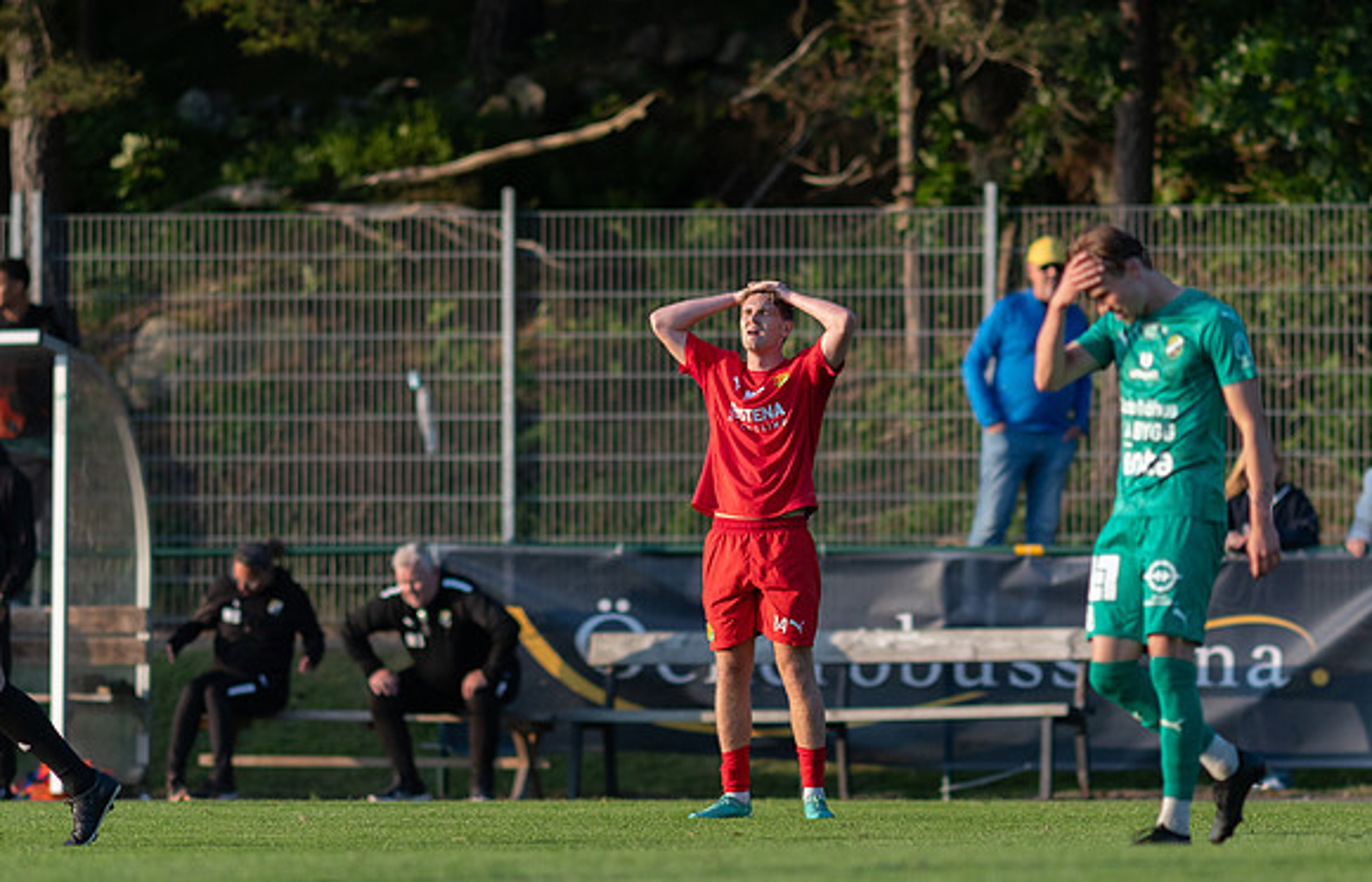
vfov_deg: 2.6
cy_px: 514
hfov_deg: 4.0
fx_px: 19440
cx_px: 776
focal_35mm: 516
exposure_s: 1/1600
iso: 400
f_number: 3.2
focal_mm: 300
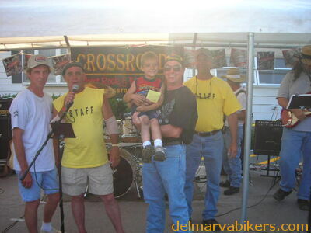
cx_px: 156
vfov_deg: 37.7
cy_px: 116
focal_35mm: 38
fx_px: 341
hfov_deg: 49.0
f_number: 3.2
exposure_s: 1/140
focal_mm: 6.3
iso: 50
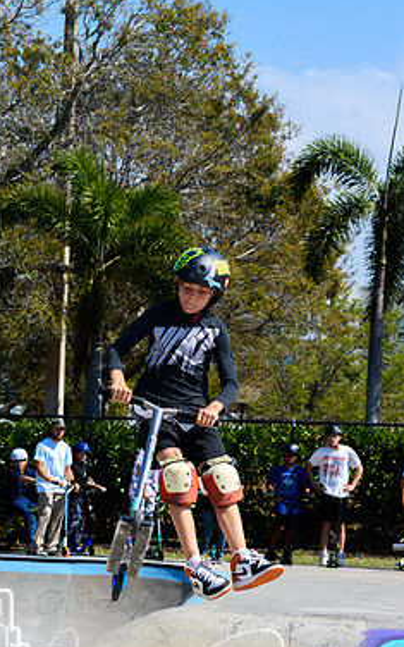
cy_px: 380
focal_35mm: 128
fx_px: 2255
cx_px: 158
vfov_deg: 16.3
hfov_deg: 10.2
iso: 200
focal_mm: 70
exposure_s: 1/1000
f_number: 8
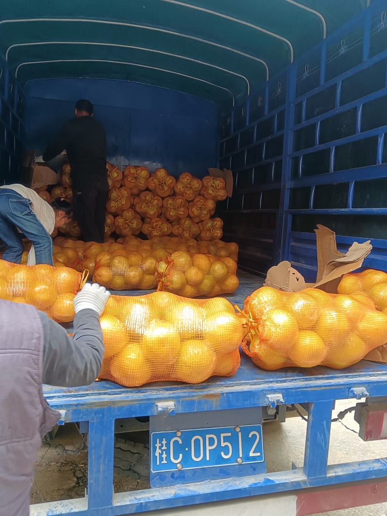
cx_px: 194
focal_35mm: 27
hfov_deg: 51.3
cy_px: 258
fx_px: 403
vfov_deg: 65.3
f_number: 1.9
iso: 310
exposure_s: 1/100
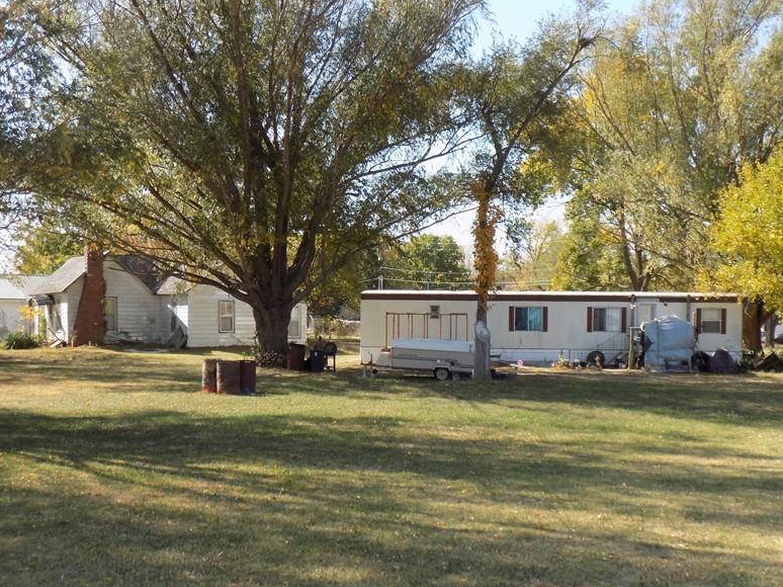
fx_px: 1018
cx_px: 485
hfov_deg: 41.8
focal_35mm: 45
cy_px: 359
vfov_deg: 32.0
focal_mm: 6.1
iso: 80
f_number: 3.4
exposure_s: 1/320
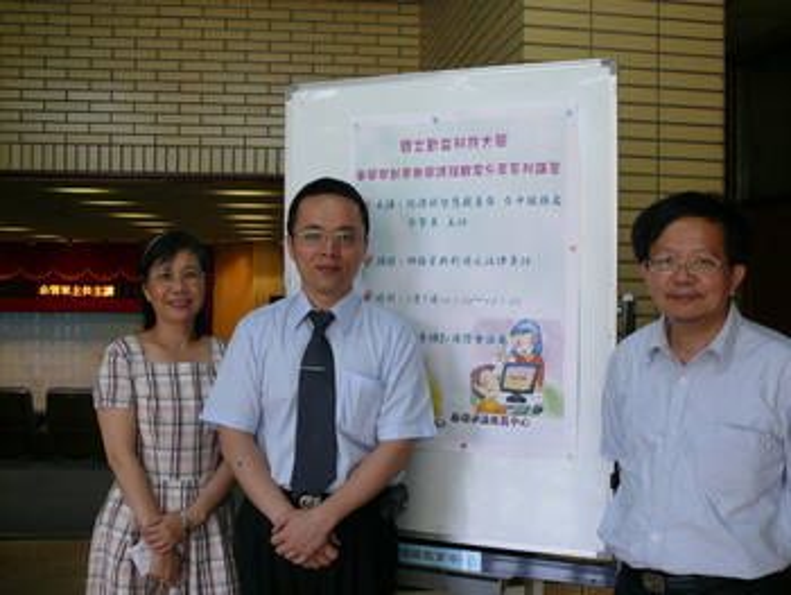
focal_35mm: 40
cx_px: 396
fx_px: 915
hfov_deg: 46.8
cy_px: 298
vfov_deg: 36.0
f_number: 2.8
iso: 100
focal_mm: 8.1
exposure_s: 1/30
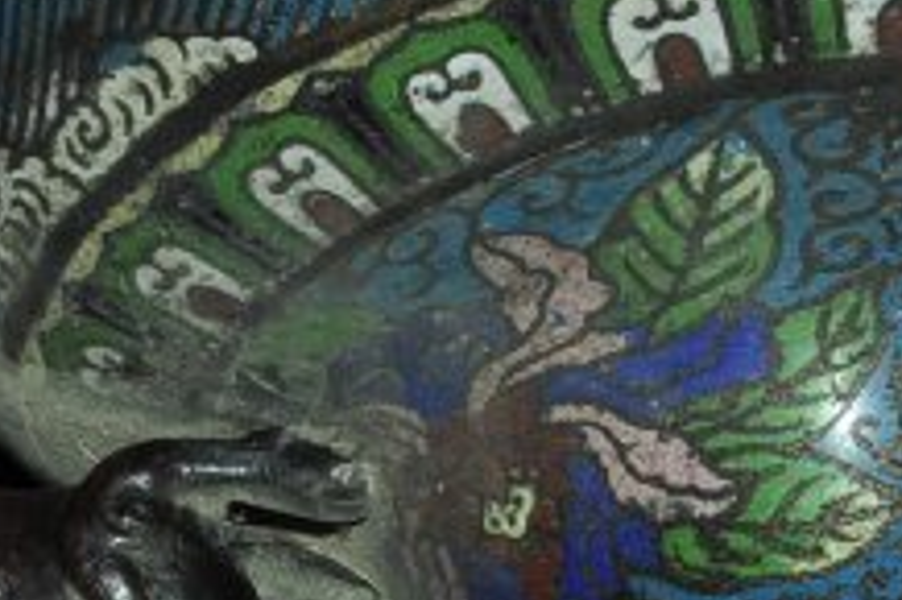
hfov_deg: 7.7
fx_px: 6609
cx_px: -277
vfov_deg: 5.2
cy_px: 163
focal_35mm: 264
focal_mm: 32
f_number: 20
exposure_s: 1/200
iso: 200
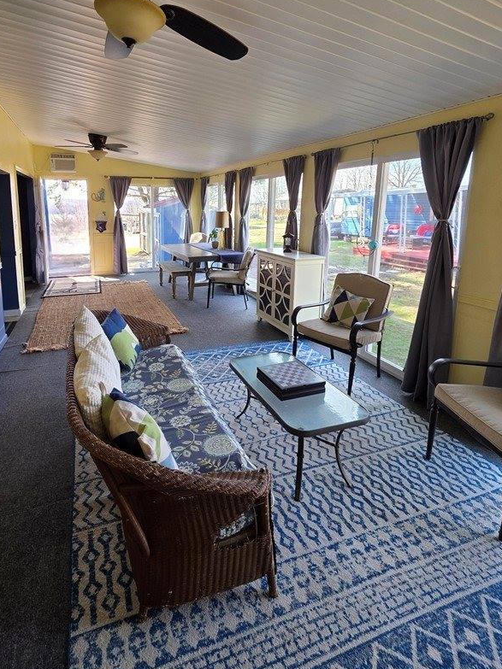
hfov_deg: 73.9
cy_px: 264
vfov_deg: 89.7
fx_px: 329
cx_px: 202
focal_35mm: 17
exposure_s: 1/120
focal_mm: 2.2
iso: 80
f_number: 1.9
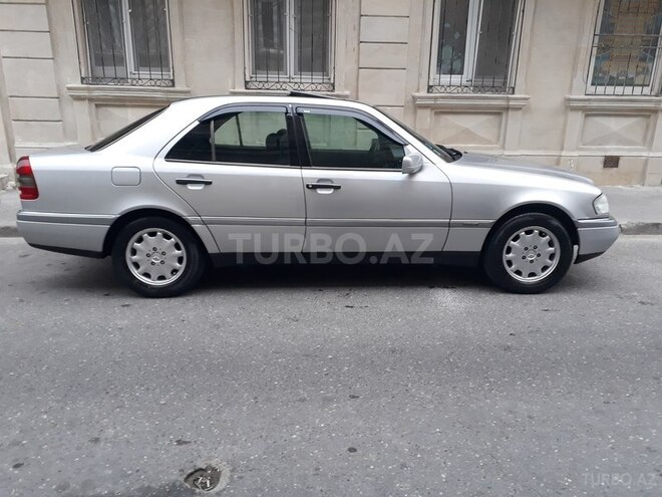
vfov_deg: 51.4
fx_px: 516
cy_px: 248
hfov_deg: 65.3
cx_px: 331
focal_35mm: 27
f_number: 1.9
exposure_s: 1/50
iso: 64
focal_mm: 3.6
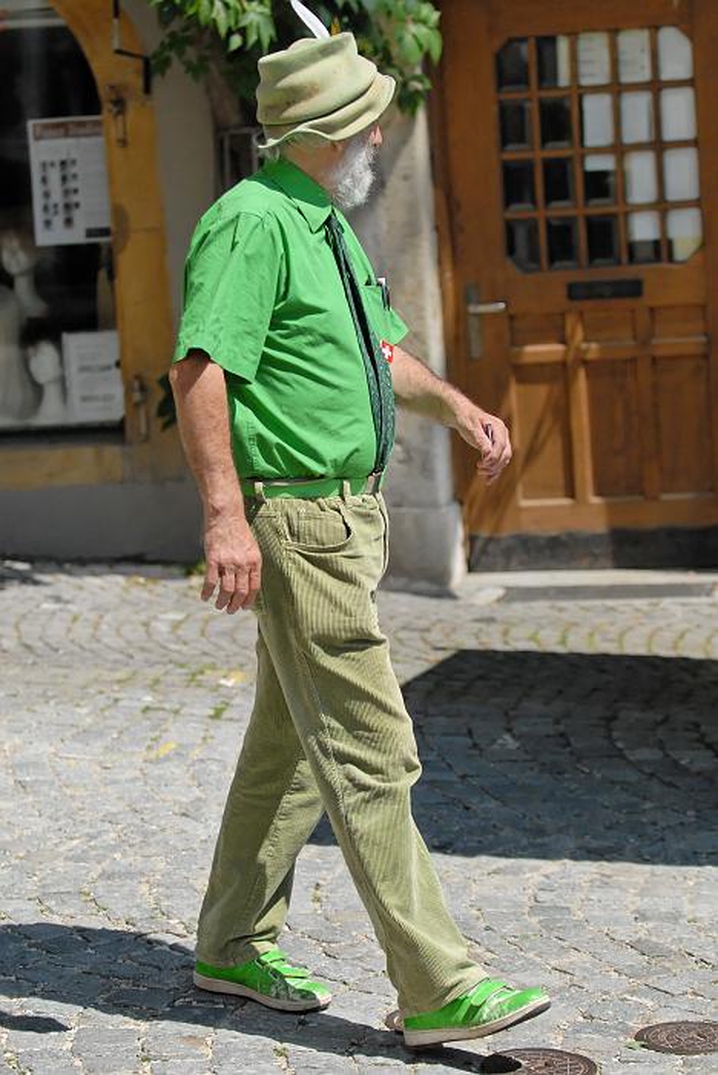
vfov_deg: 19.4
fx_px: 3135
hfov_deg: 13.1
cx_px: 359
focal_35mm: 105
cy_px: 538
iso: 400
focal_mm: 70
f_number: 2.8
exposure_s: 1/8000
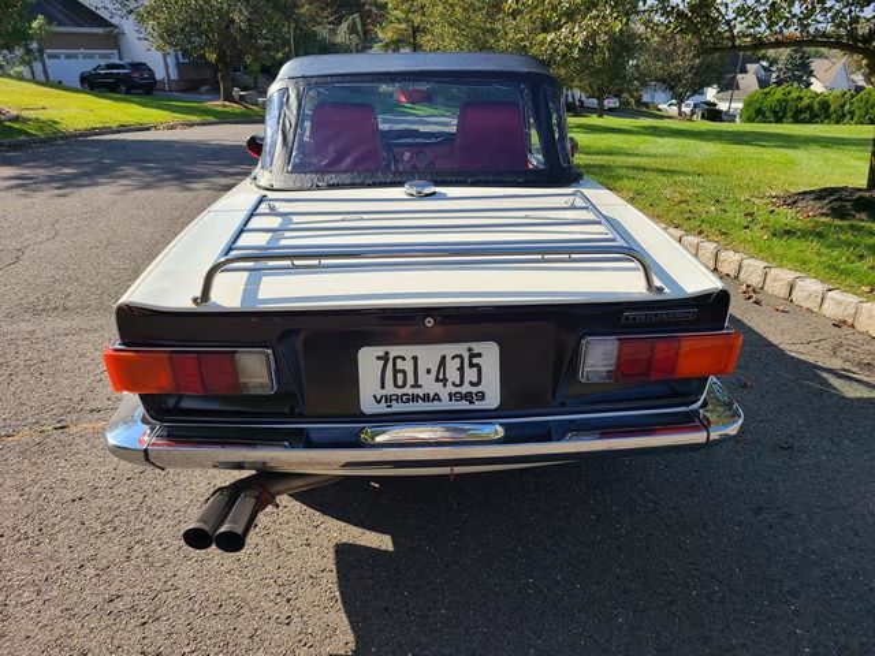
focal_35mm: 26
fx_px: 657
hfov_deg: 67.3
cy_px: 328
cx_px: 438
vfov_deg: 53.1
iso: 40
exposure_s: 1/1961
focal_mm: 5.4
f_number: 1.8
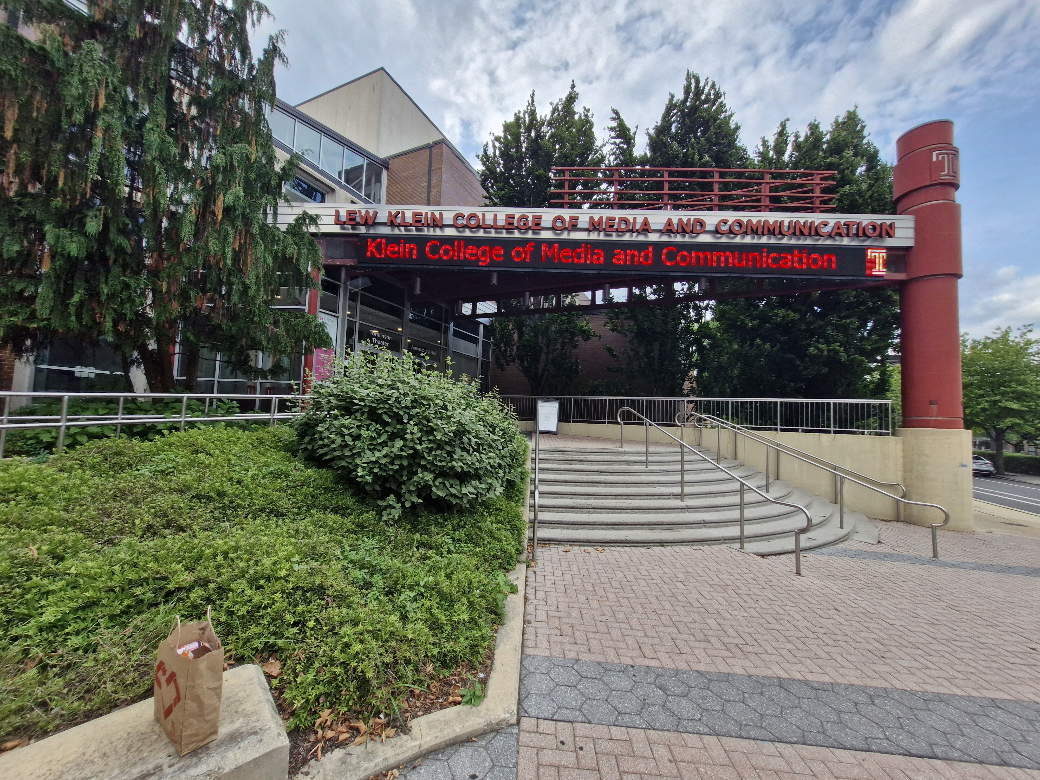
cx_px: 520
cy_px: 390
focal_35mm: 13
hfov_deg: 106.2
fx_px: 391
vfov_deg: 89.9
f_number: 2.2
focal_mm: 1.74
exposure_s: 1/722
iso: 50
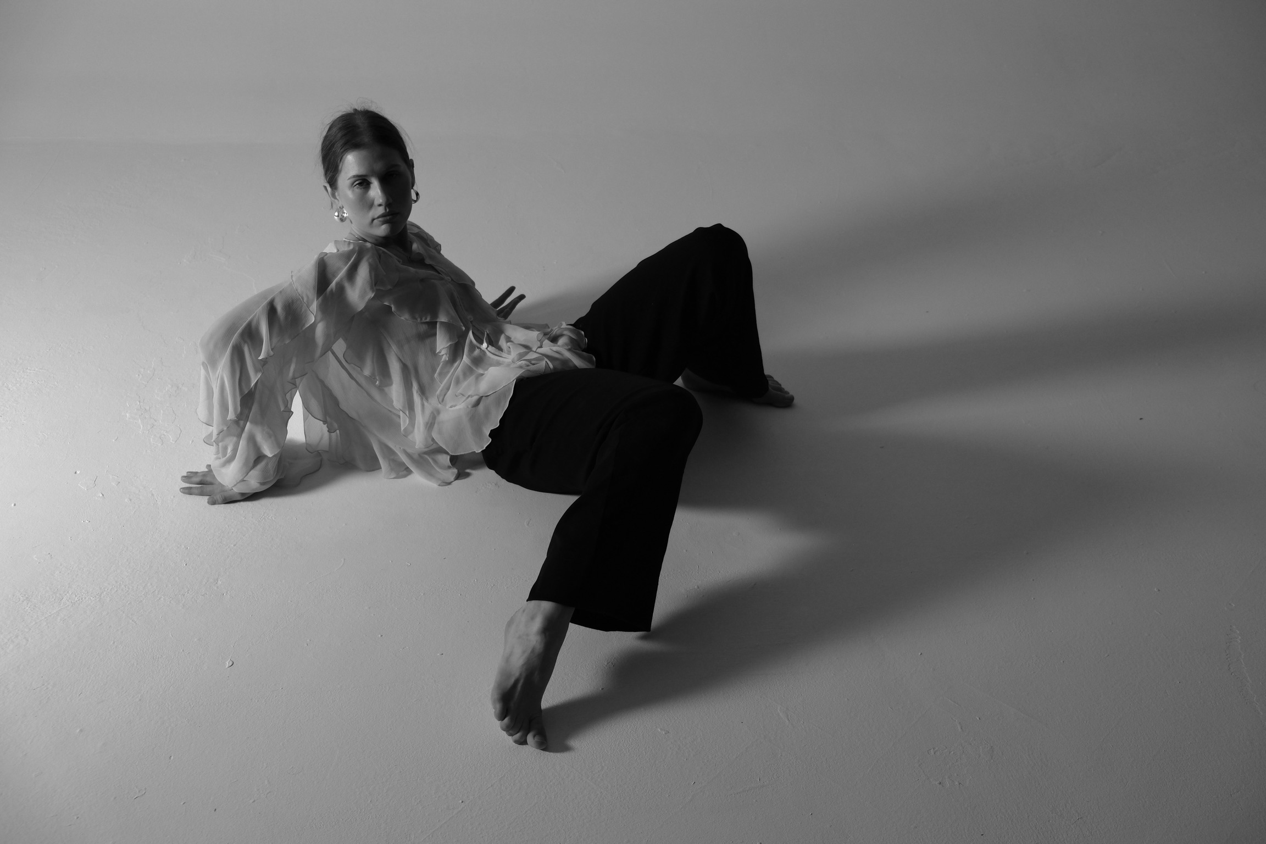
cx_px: 633
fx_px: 1336
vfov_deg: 35.1
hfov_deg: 50.7
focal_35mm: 38
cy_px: 422
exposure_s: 1/250
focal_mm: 25.4
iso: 400
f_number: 3.2
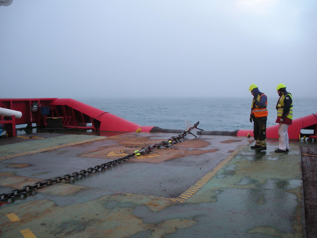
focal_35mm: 36
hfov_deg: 51.4
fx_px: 330
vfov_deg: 39.7
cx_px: 158
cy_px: 119
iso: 114
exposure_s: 1/56.3
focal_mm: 6.3
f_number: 3.5
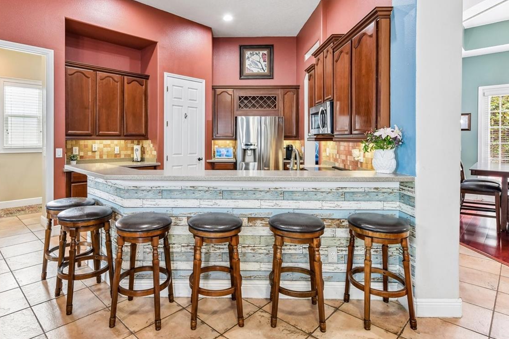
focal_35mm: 20
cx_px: 226
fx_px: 283
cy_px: 140
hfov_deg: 83.7
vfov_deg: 61.5
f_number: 8
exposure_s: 1/5
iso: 400
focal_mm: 14
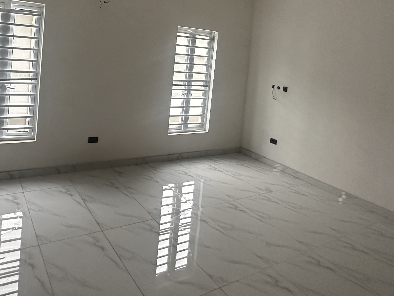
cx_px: 188
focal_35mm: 29
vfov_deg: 46.3
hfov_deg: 61.6
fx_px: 330
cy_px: 70
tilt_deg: -2.5
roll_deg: -5.9
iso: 320
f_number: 2.2
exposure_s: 1/62
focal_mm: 2.22
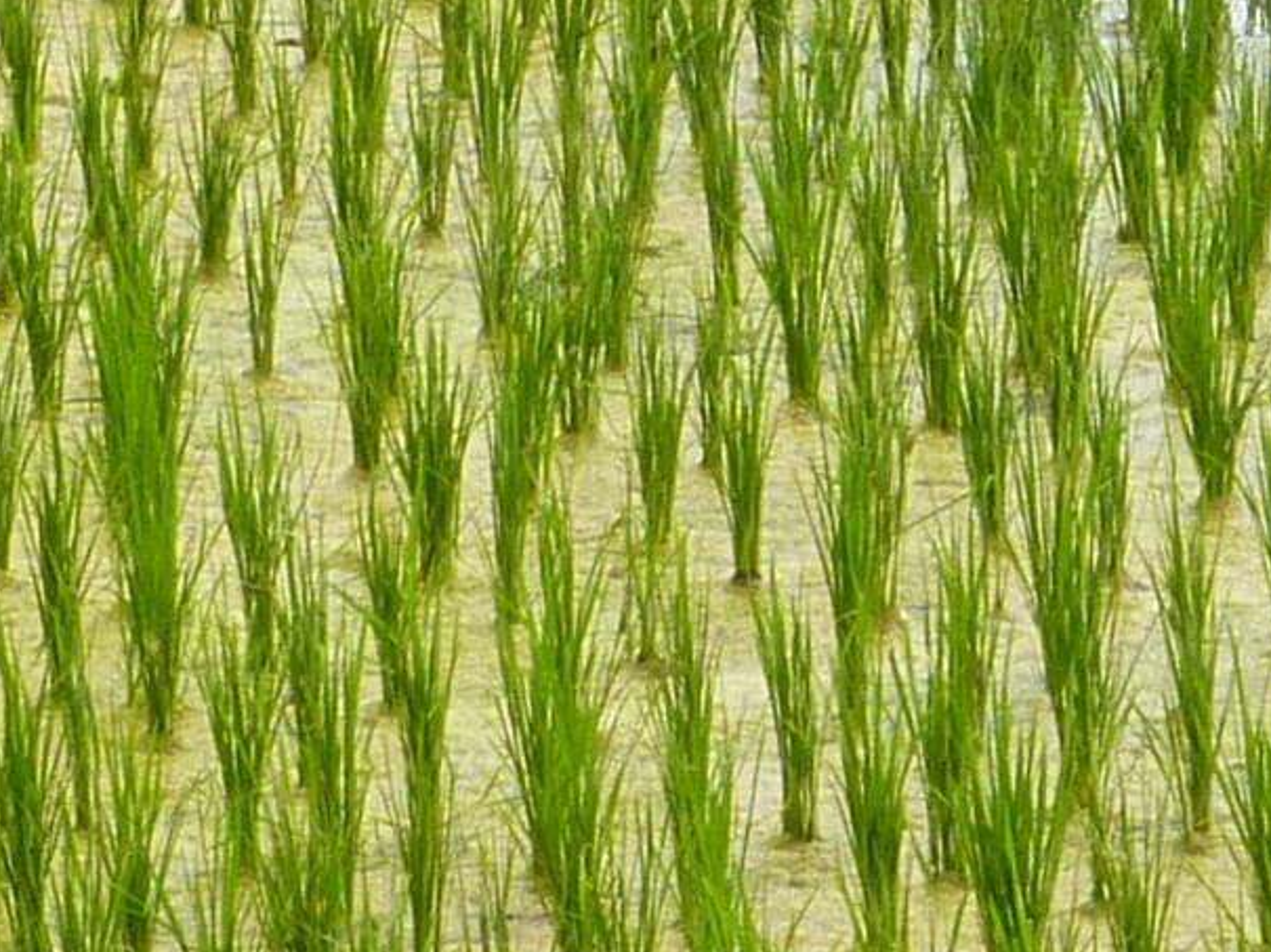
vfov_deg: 2.1
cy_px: -1917
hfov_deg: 2.8
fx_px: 26347
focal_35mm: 718
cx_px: 1164
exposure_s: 1/160
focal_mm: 19.5
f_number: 4.4
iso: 80
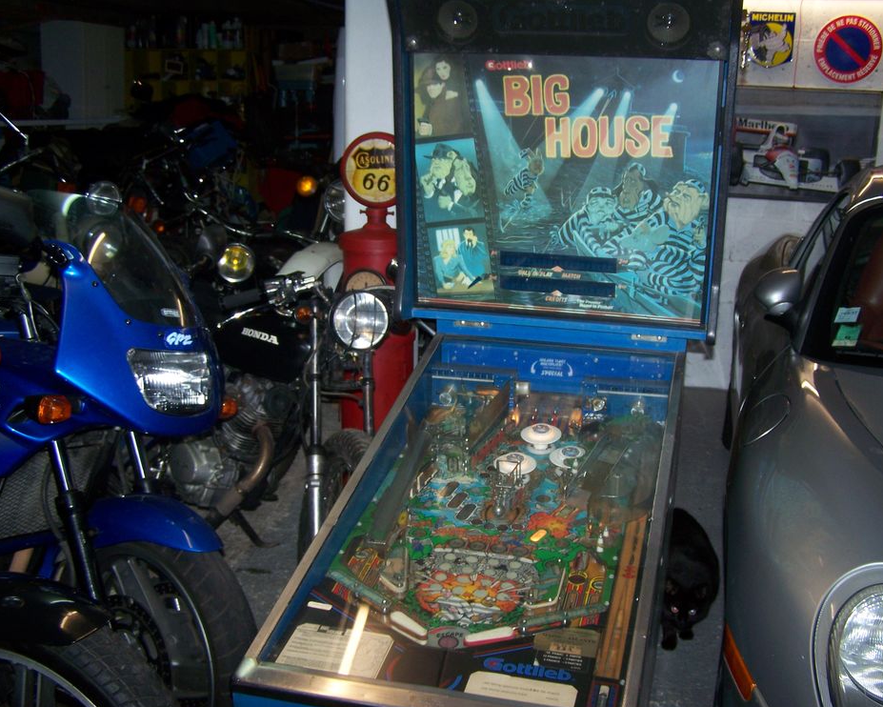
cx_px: 473
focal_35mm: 40
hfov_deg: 45.8
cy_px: 356
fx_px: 1046
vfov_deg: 37.3
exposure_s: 1/60
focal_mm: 6.3
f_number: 2.8
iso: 80
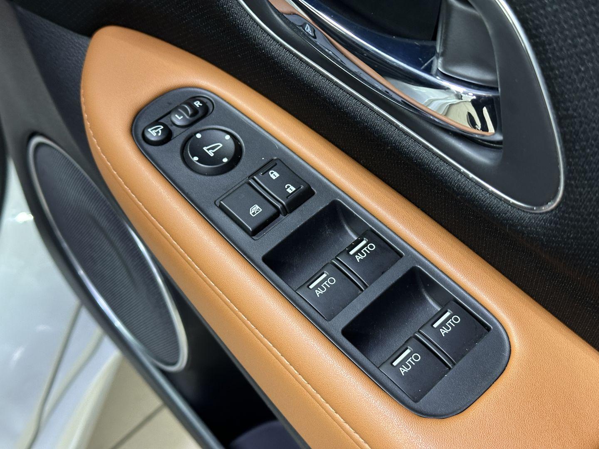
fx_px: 831
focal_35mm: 48
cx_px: 300
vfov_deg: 30.3
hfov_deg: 39.7
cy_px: 224
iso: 250
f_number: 1.78
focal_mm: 6.86
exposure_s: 1/33
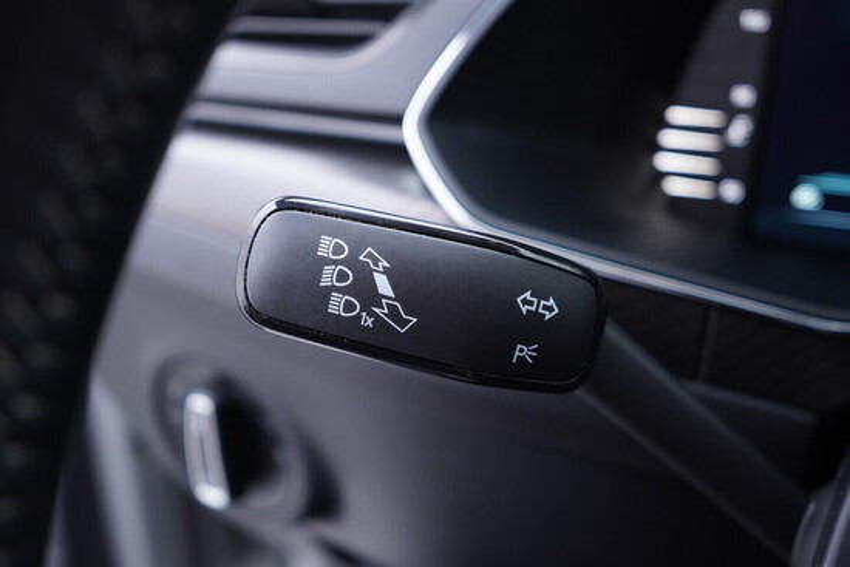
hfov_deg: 53.1
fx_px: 850
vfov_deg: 36.9
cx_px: 425
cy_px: 284
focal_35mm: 36
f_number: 2.8
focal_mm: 24
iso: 320
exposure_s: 1/40
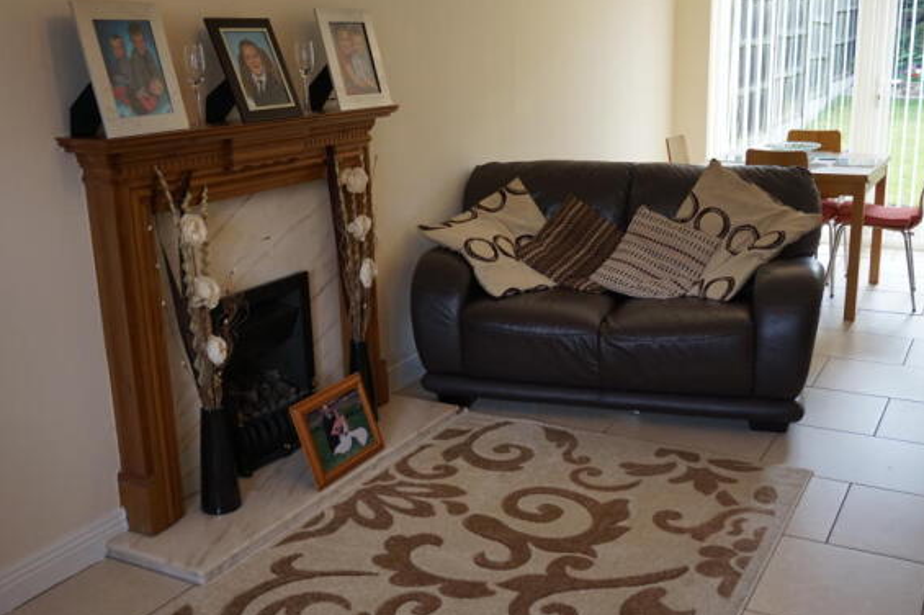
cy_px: 300
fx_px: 938
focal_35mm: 37
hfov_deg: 52.3
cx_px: 509
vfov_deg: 36.3
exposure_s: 1/160
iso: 640
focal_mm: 21
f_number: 4
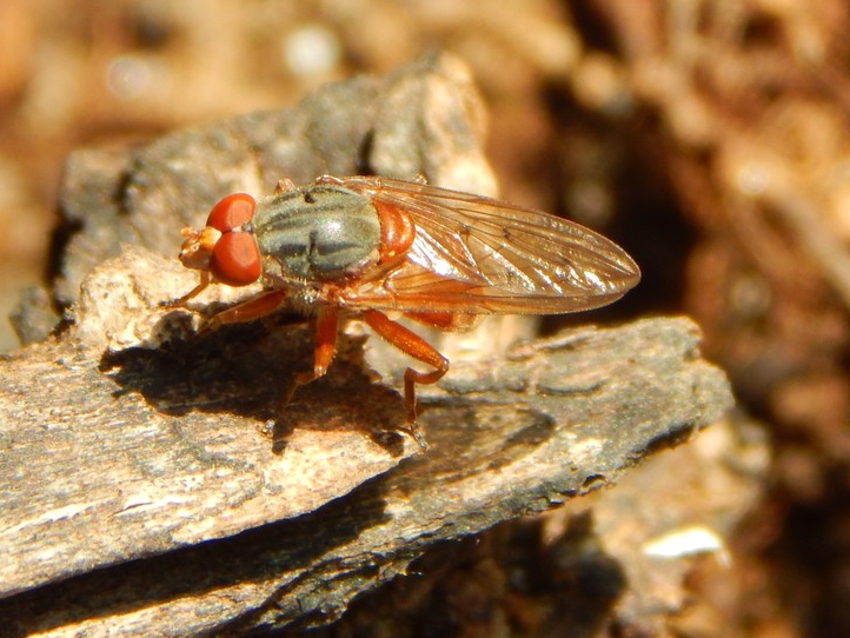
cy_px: 271
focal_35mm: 215
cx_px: 396
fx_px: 5281
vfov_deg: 6.9
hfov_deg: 9.2
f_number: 5.3
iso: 125
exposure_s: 1/250
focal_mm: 32.8
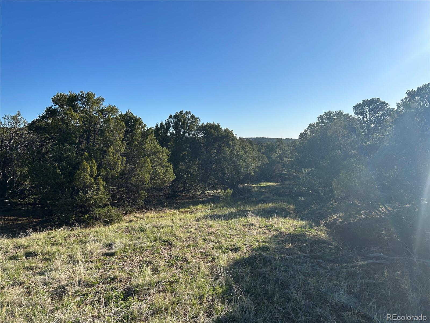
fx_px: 323
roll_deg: +2.0
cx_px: 215
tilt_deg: -4.0
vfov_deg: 53.1
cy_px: 162
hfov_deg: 67.3
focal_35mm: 26
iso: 50
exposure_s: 1/4444
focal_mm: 5.7
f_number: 1.5
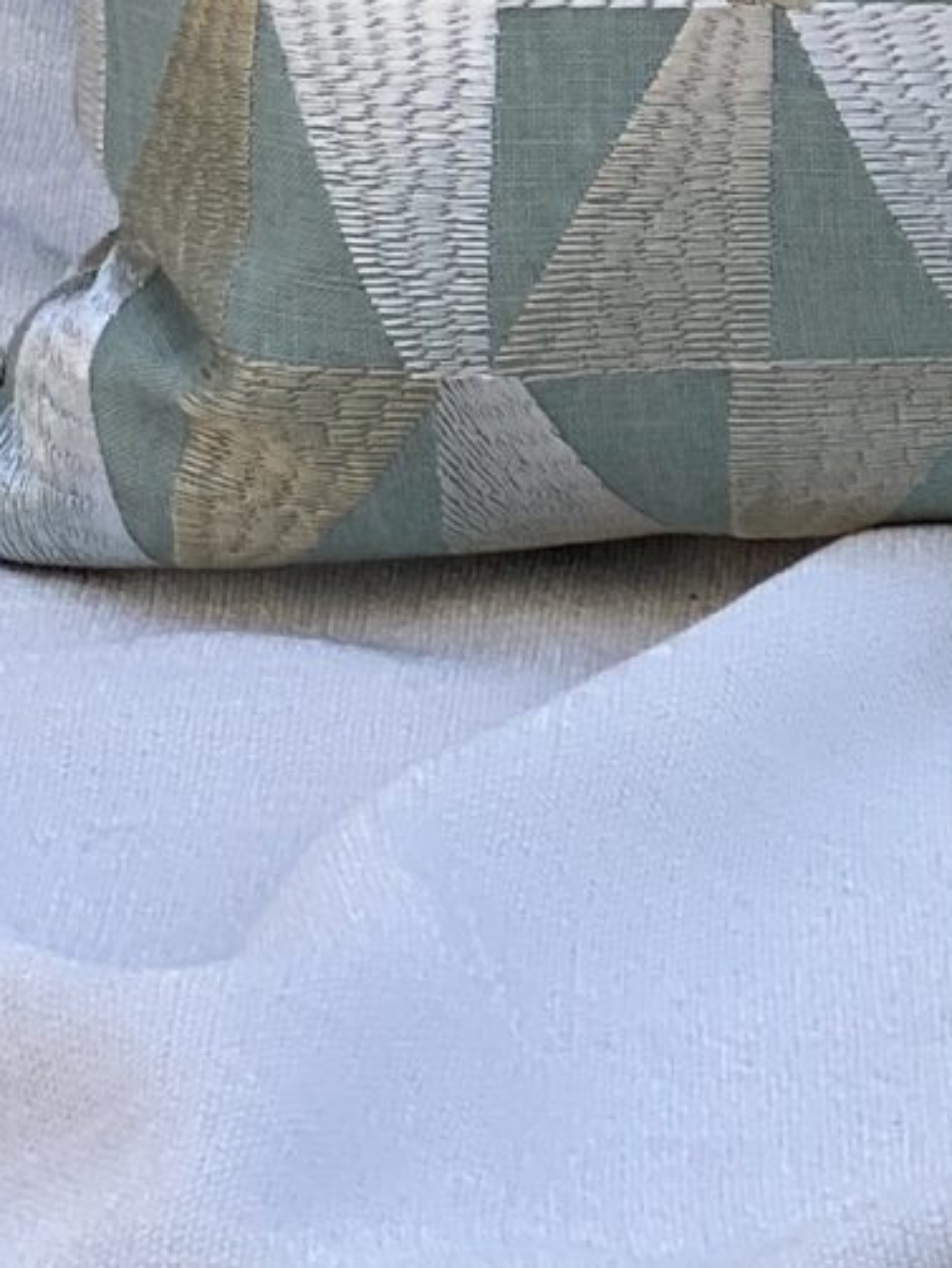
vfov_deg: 7.2
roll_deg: +0.6
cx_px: 1674
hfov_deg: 5.5
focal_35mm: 265
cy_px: -1185
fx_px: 9709
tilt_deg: -19.8
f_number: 2
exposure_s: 1/122
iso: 20
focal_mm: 6
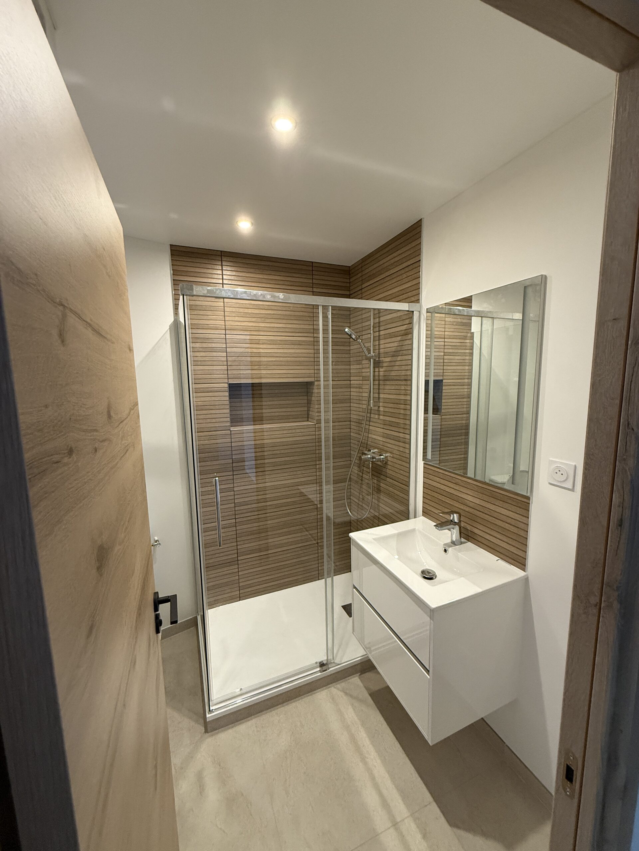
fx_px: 345
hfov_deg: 85.7
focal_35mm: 14
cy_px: 426
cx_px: 320
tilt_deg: -9.0
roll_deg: +1.0
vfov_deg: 102.1
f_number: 2.2
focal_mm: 2.22
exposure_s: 1/60
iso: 400
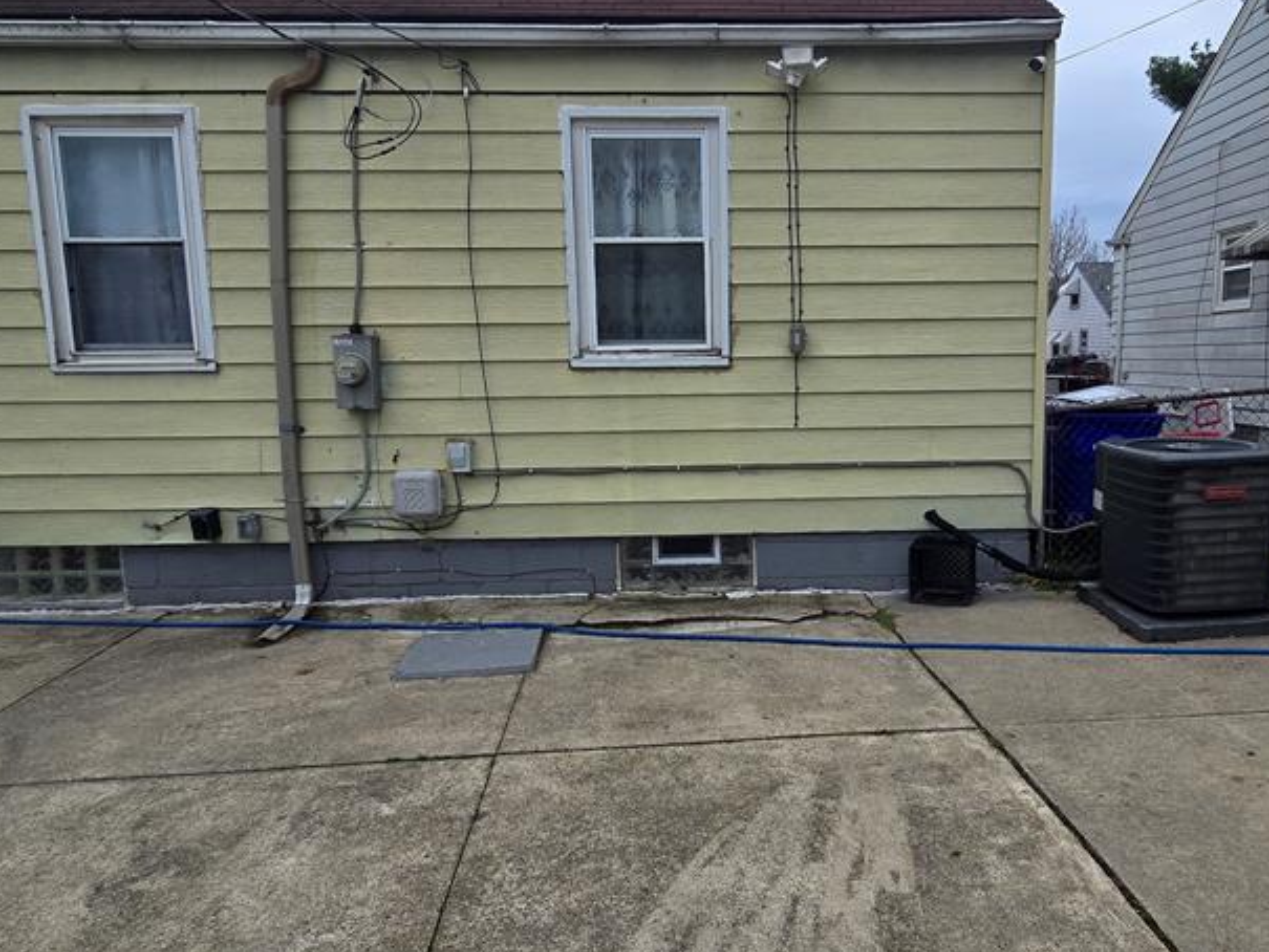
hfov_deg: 75.6
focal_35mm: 22
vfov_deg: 61.1
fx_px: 807
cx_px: 757
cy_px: 476
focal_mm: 2.2
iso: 50
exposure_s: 1/1044
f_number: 2.2
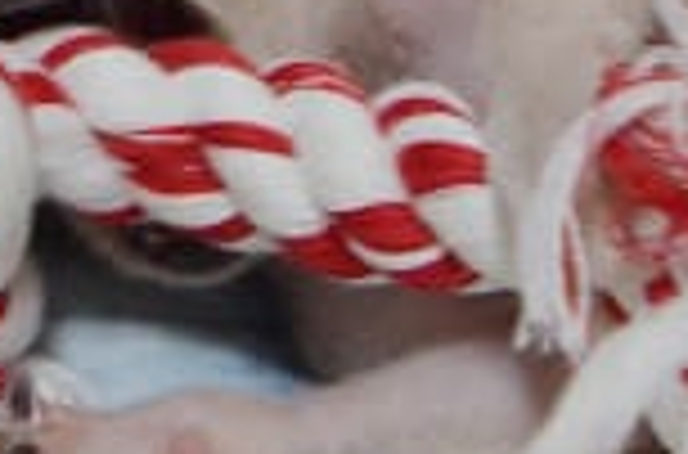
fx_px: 6517
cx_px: 281
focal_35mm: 342
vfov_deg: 4.0
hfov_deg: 6.0
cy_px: 18
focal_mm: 55
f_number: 4.8
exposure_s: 1/100
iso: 2500
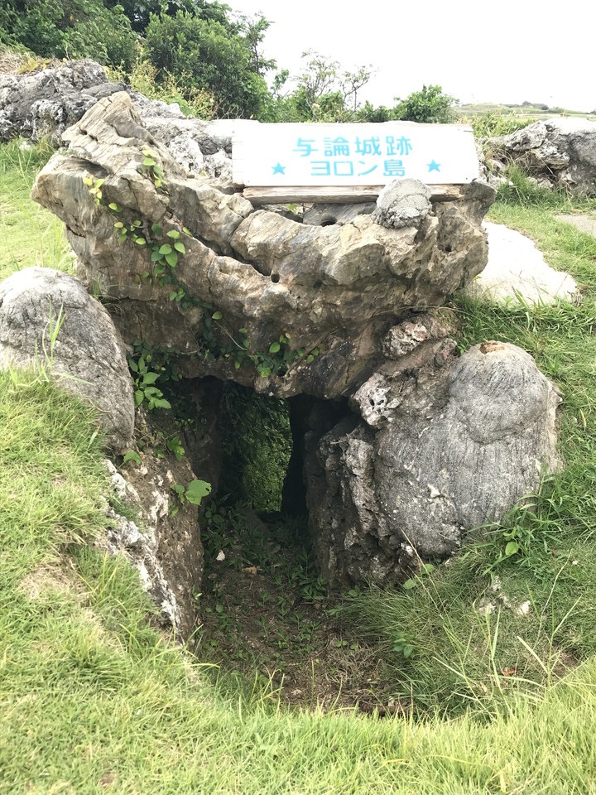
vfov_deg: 55.4
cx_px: 298
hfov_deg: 42.9
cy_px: 398
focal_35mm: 33
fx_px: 758
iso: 20
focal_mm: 3.99
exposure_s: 1/304
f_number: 1.8
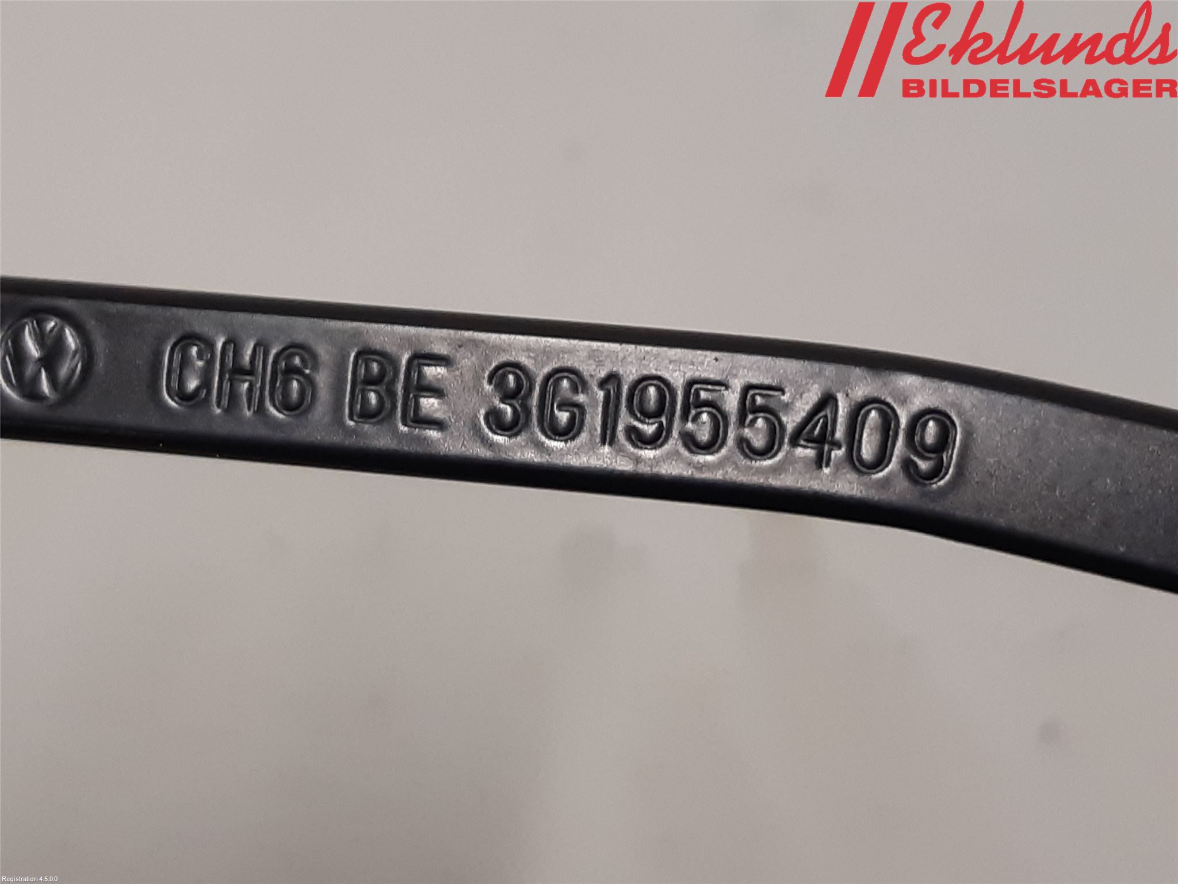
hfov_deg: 67.3
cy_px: 442
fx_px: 885
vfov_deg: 53.1
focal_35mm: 26
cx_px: 589
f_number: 1.7
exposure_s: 1/50
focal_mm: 3.93
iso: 125
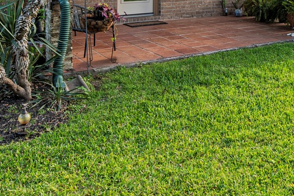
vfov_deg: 22.6
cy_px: -40
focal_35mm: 55
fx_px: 449
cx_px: 272
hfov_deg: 34.0
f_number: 8
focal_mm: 15
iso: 100
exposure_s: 1/40
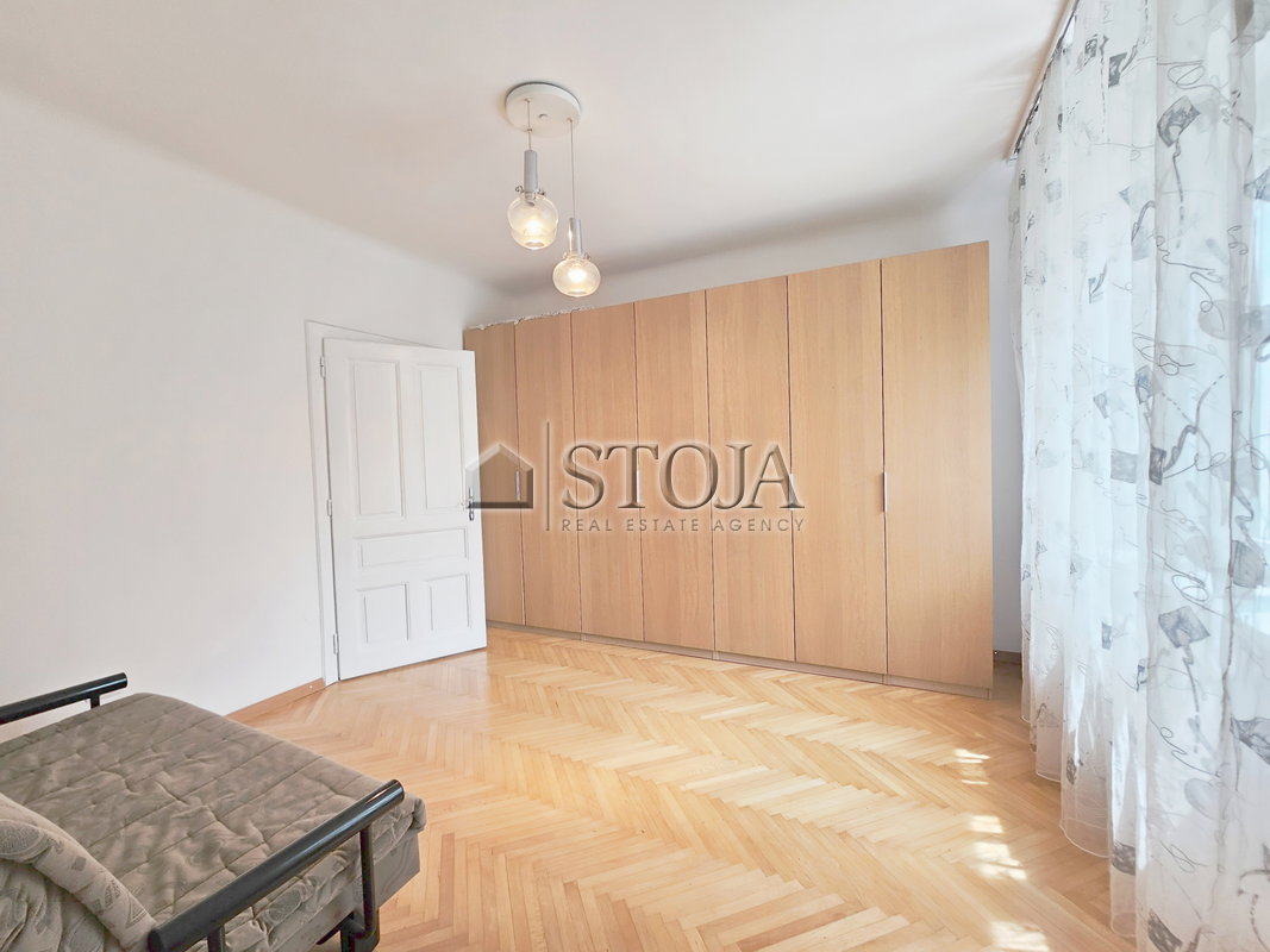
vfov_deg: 89.9
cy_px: 476
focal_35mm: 13
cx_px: 635
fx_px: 477
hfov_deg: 106.2
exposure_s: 1/100
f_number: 2.2
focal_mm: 2.2
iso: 100
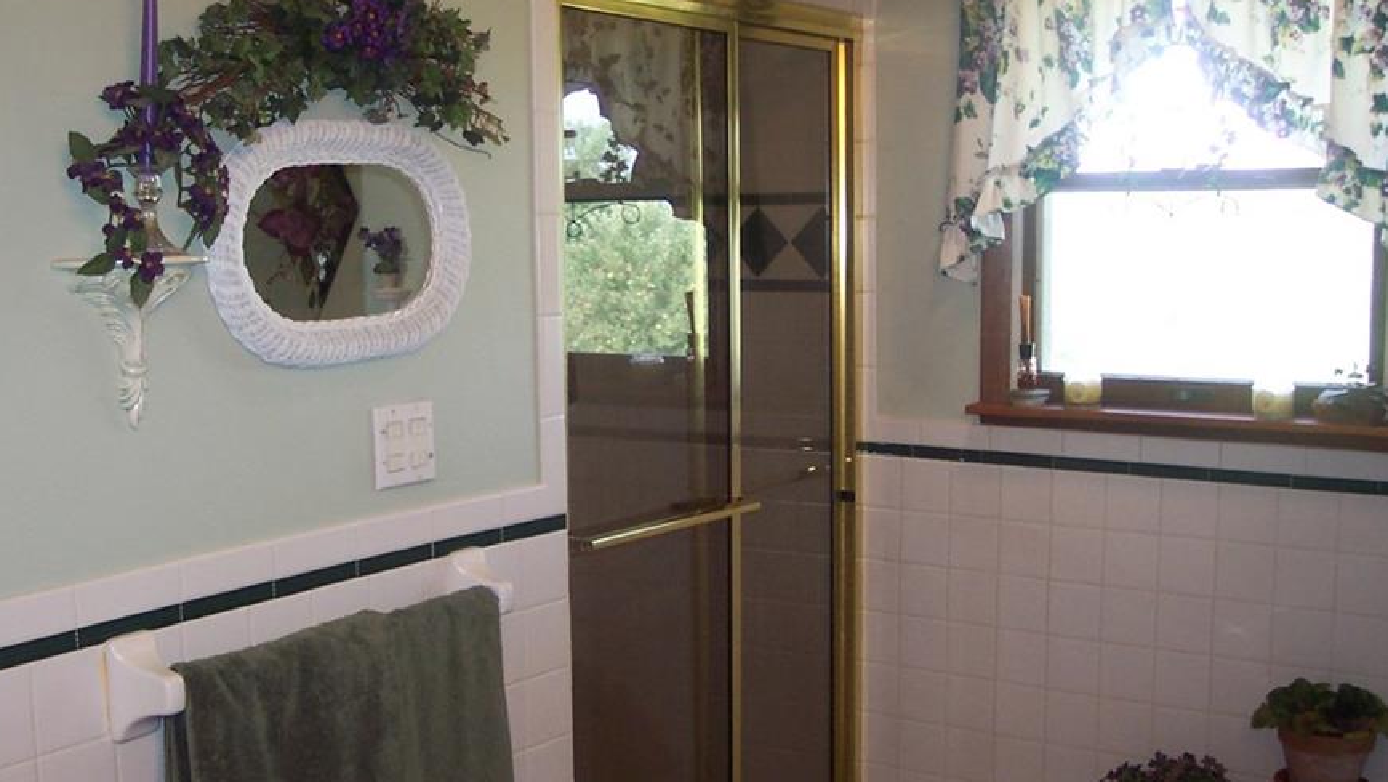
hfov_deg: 43.7
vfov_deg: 25.4
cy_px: 444
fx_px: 1730
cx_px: 652
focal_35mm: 47
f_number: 2.8
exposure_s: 1/30
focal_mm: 8
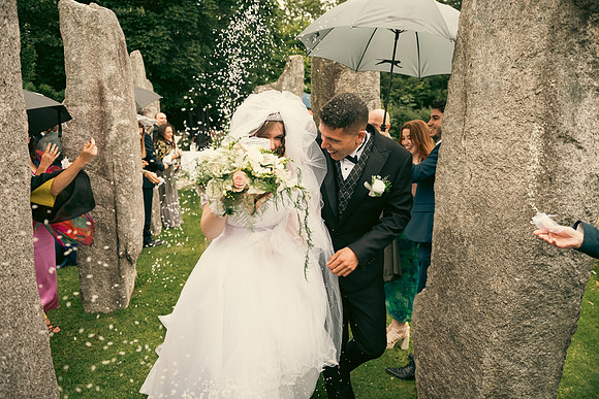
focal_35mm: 24
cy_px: 200
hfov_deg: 73.7
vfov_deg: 53.2
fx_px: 399
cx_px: 300
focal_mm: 24
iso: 320
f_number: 3.5
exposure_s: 1/800
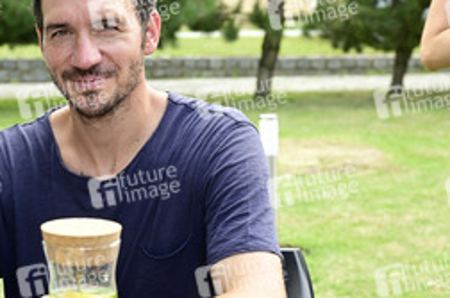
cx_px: 87
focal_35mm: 95
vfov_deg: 14.3
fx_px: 1185
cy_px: 143
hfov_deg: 21.2
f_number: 6.3
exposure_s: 1/200
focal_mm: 53
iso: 500
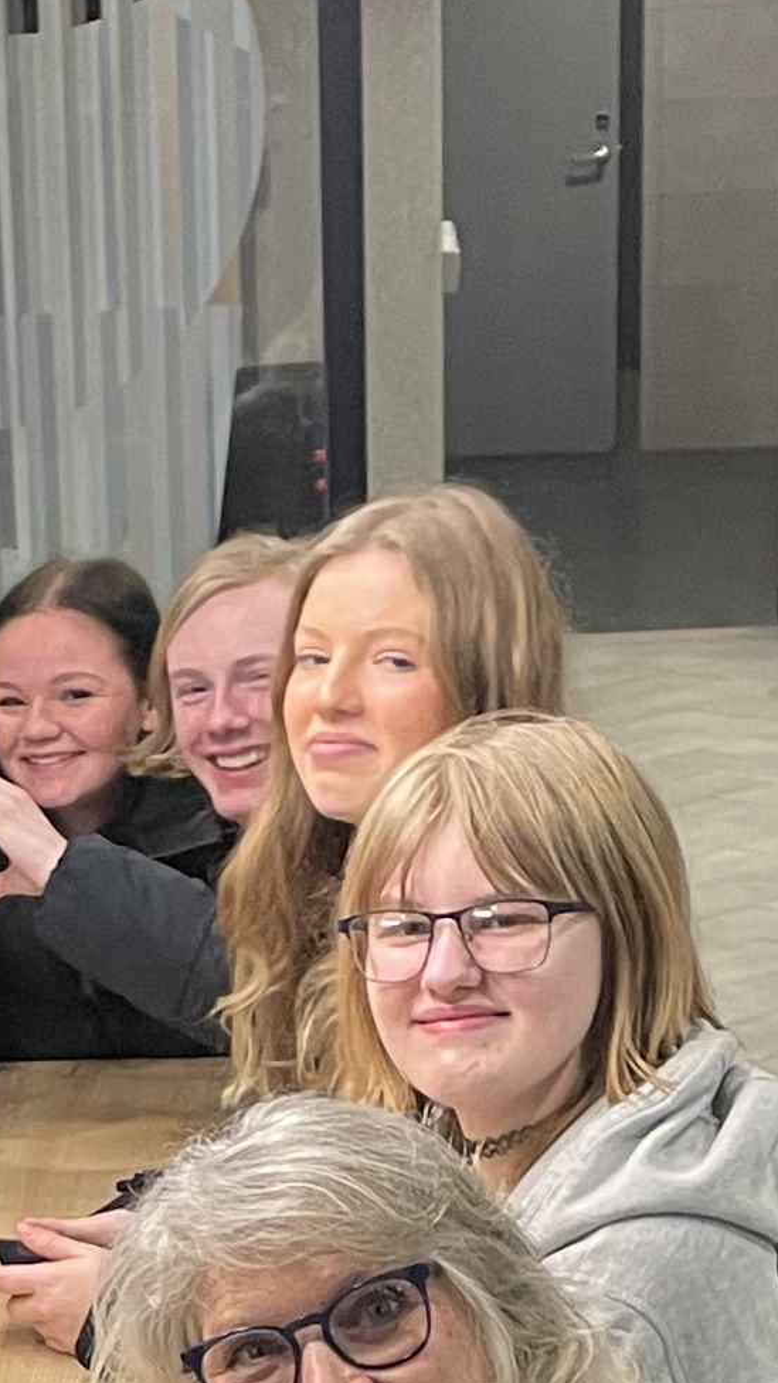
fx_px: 4291
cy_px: 1685
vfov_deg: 17.4
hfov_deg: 10.2
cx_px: -92
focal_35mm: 117
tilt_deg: -21.8
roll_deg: +5.2
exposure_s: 1/50
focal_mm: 4.2
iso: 160
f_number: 1.6
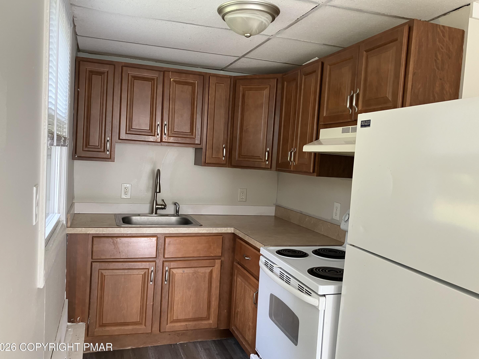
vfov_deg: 48.2
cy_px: 178
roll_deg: -2.9
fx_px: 401
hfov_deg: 61.7
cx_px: 232
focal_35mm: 29
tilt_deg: -3.5
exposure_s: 1/78
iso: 80
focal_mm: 3.99
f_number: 1.8
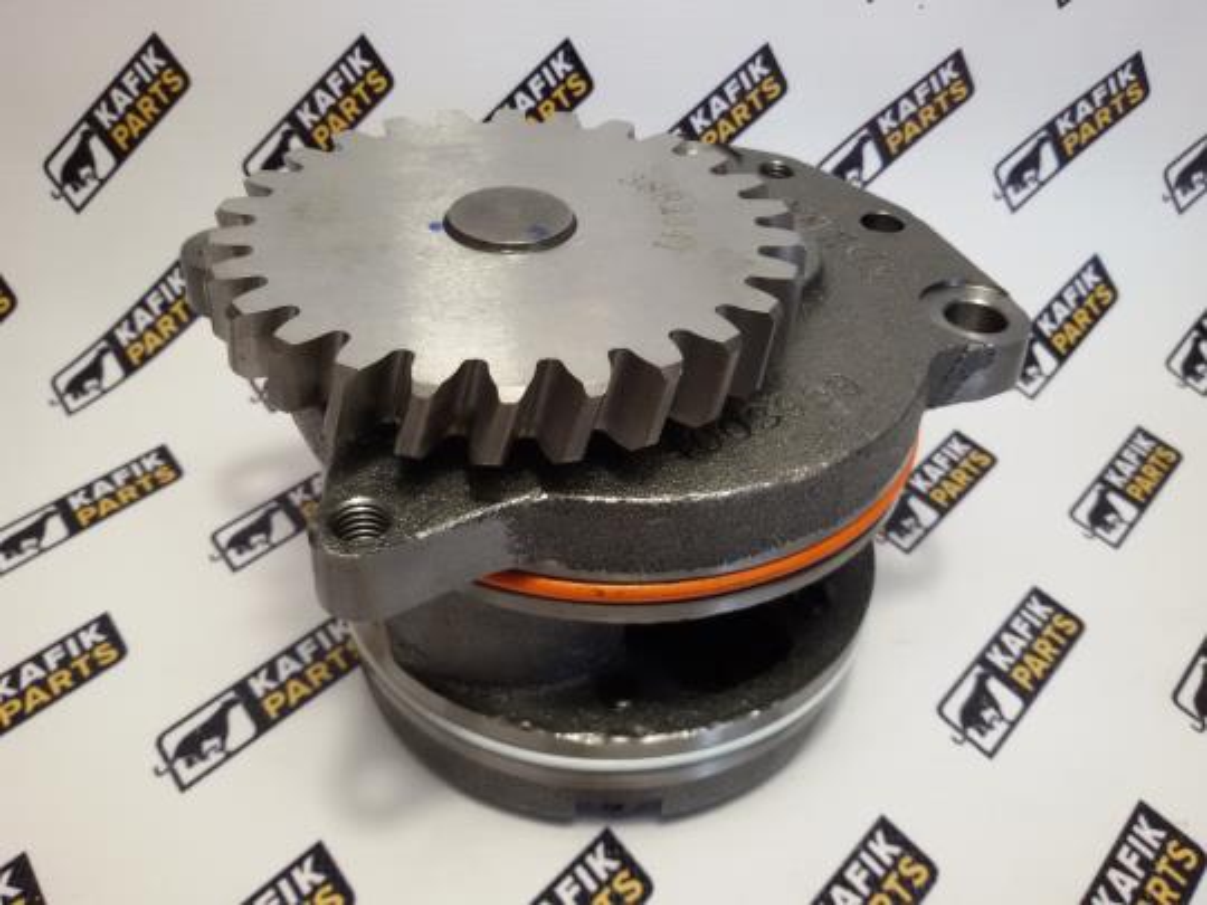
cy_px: 452
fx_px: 1081
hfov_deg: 58.4
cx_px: 604
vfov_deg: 45.4
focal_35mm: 31
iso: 64
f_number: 2.4
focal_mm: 2.93
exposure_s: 1/33
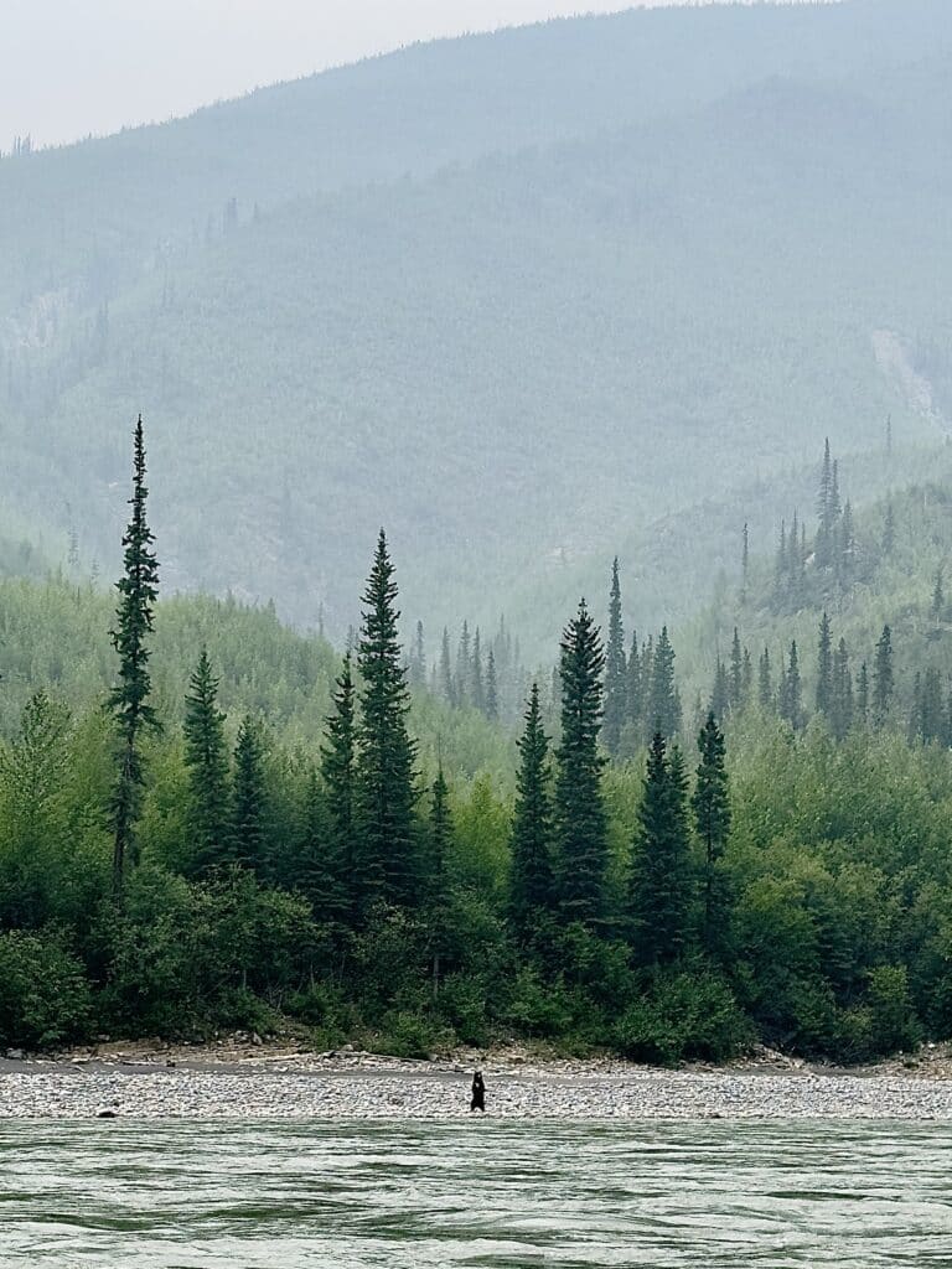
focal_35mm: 48
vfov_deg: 39.7
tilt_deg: +5.3
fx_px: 1760
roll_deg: +0.2
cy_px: 634
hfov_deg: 30.3
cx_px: 476
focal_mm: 6.86
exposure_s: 1/1157
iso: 64
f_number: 1.78
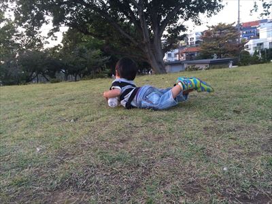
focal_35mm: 29
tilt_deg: -9.8
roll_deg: +6.9
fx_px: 228
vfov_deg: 48.2
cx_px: 136
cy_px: 102
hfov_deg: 61.7
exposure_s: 1/40
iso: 40
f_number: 2.2
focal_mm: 4.15
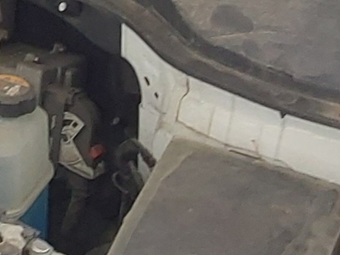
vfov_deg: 8.7
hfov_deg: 11.4
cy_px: -284
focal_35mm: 160
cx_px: -282
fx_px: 1571
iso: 64
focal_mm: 2.91
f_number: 1.9
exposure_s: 1/60
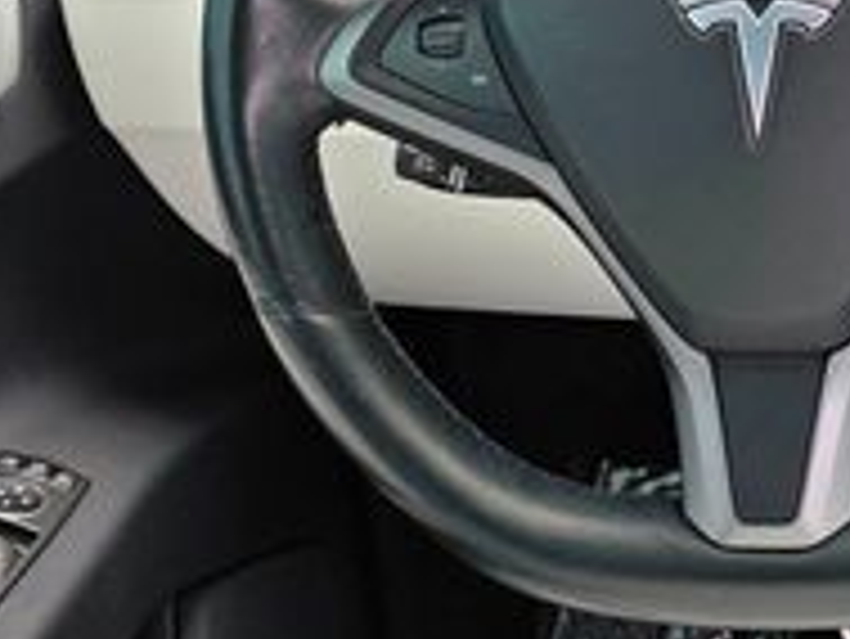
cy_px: 122
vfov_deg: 18.7
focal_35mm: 78
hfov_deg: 23.6
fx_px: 1917
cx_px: 908
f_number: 1.7
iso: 40
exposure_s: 1/359
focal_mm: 6.3
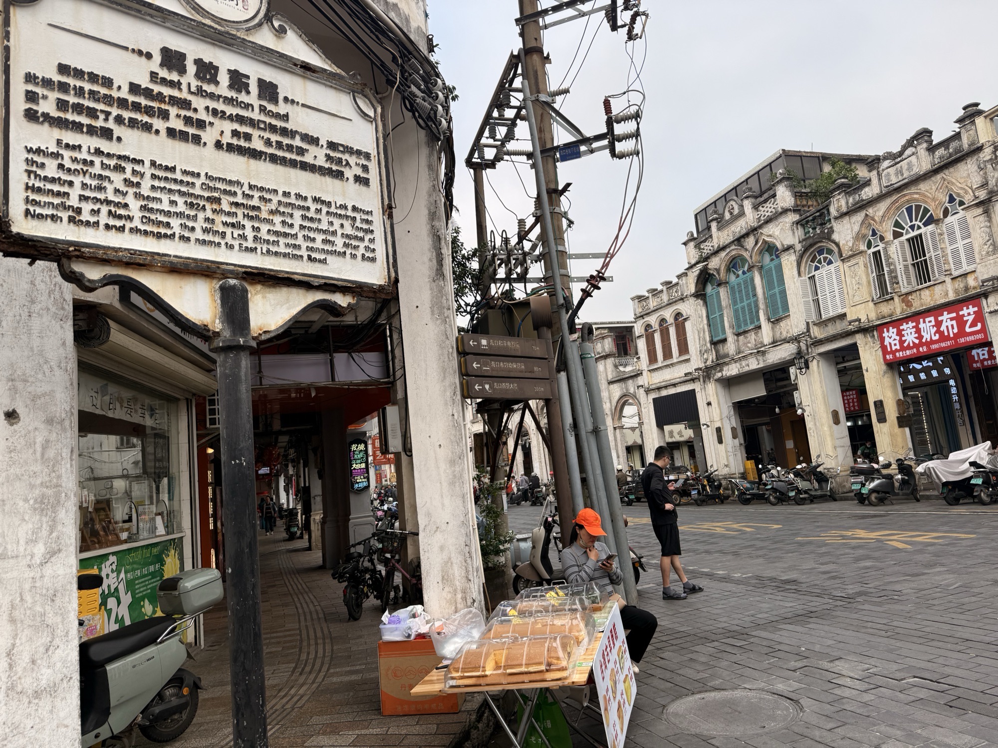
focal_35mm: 24
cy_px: 374
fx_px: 692
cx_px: 499
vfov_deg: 56.8
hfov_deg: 71.6
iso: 80
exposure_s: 1/2000
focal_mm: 6.76
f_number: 1.78
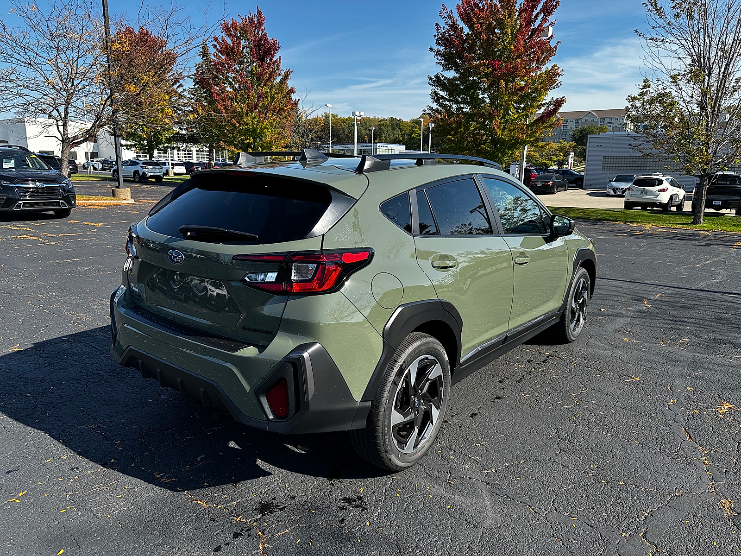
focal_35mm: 24
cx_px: 370
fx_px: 514
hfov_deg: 71.6
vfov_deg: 56.8
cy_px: 278
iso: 80
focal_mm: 6.86
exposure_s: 1/1988
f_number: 1.78
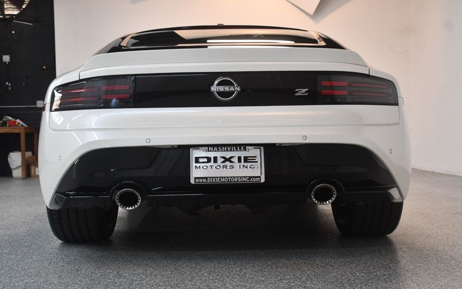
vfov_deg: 25.8
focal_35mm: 50
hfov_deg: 40.3
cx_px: 228
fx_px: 629
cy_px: 142
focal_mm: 32
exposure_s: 1/125
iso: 1600
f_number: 4
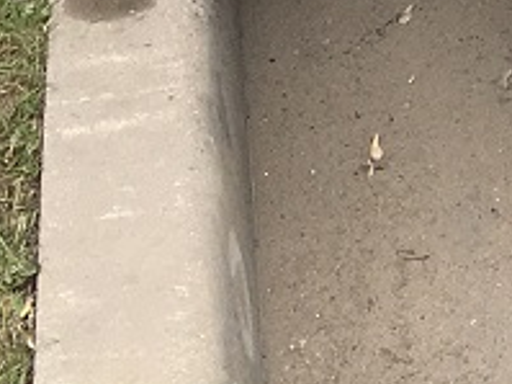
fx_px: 2868
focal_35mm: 194
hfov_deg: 9.1
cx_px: 1259
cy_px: -887
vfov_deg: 6.7
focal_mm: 4.15
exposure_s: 1/225
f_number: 2.2
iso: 25
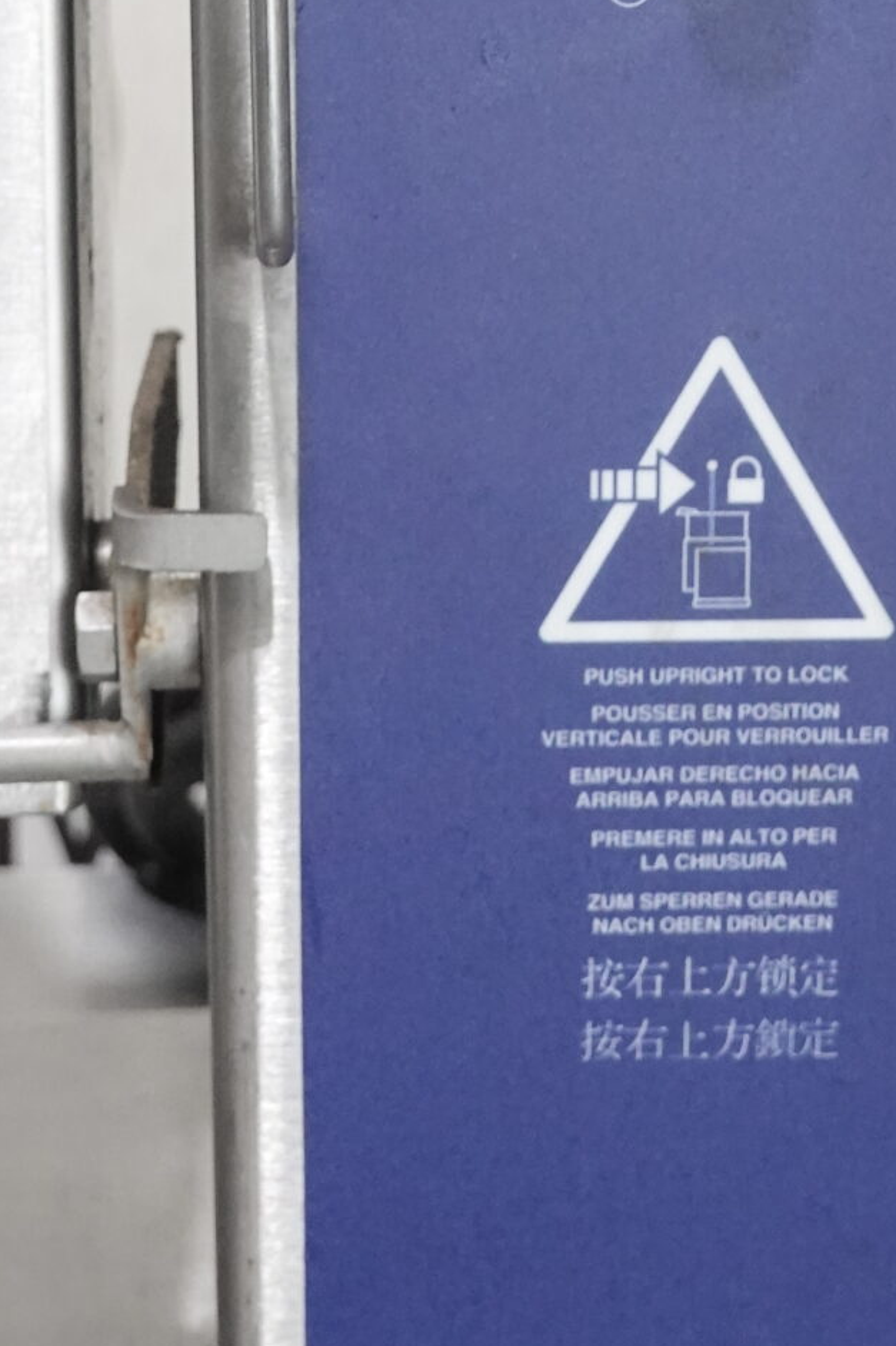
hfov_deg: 11.7
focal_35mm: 117
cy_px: 348
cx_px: 597
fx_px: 4369
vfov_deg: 17.4
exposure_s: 1/50
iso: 1250
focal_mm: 15.9
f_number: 4
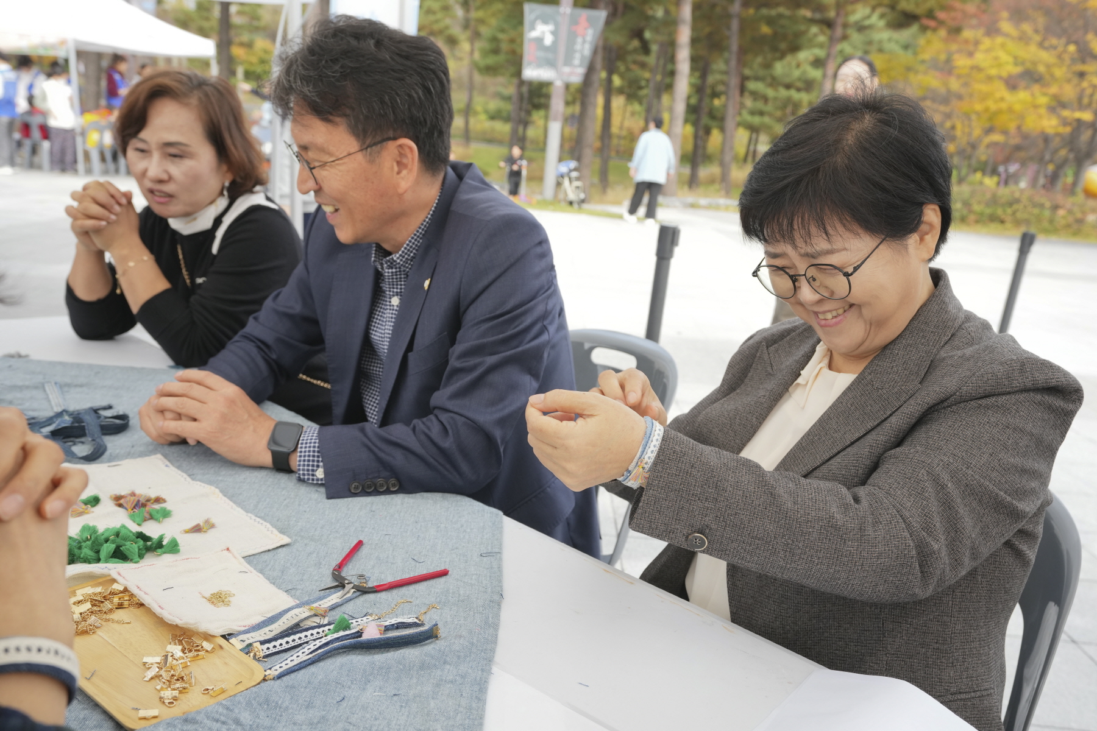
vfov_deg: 43.6
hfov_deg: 61.9
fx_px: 914
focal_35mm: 30
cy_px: 366
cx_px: 548
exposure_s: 1/250
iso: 640
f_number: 5.6
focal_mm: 30
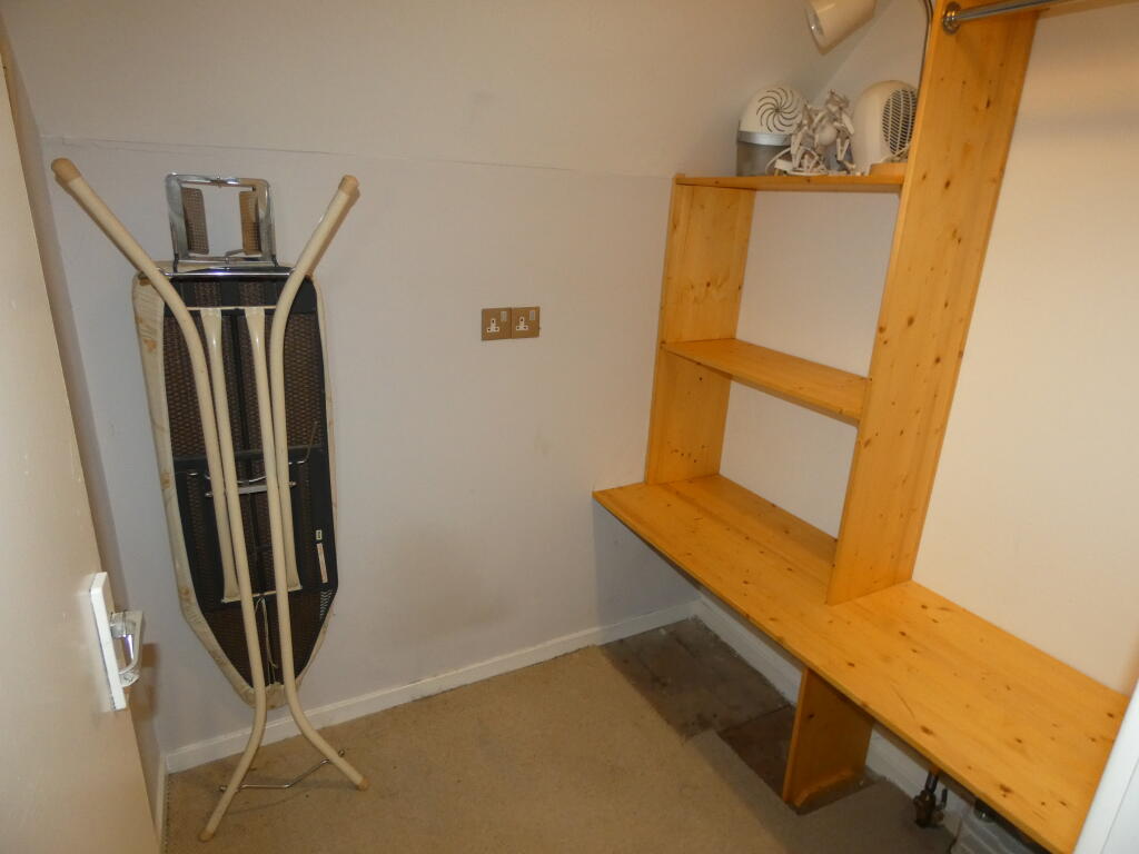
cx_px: 570
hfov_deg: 81.7
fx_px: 658
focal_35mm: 20
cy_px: 427
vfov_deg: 66.0
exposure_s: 1/60
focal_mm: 3.6
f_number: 2.8
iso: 400
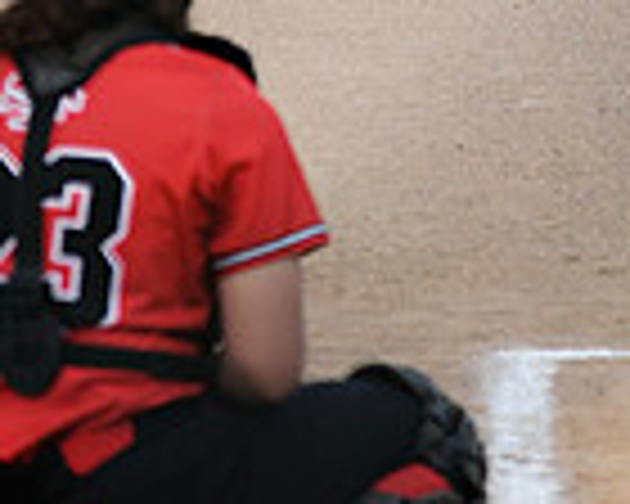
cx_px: 385
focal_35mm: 367
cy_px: -428
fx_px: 6843
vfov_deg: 4.2
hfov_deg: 5.3
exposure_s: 1/2000
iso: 1400
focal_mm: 122
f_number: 5
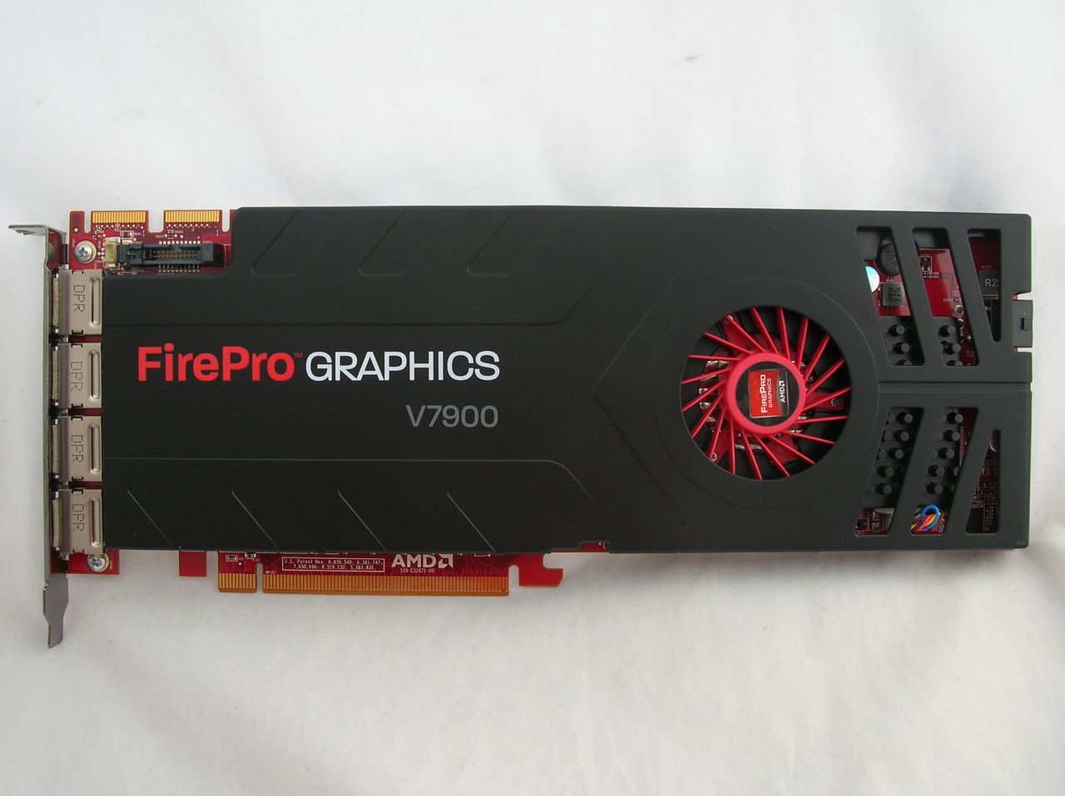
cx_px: 532
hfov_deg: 51.4
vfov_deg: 39.6
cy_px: 398
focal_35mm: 36
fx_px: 1106
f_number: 3.7
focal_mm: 6
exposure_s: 1/315
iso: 50
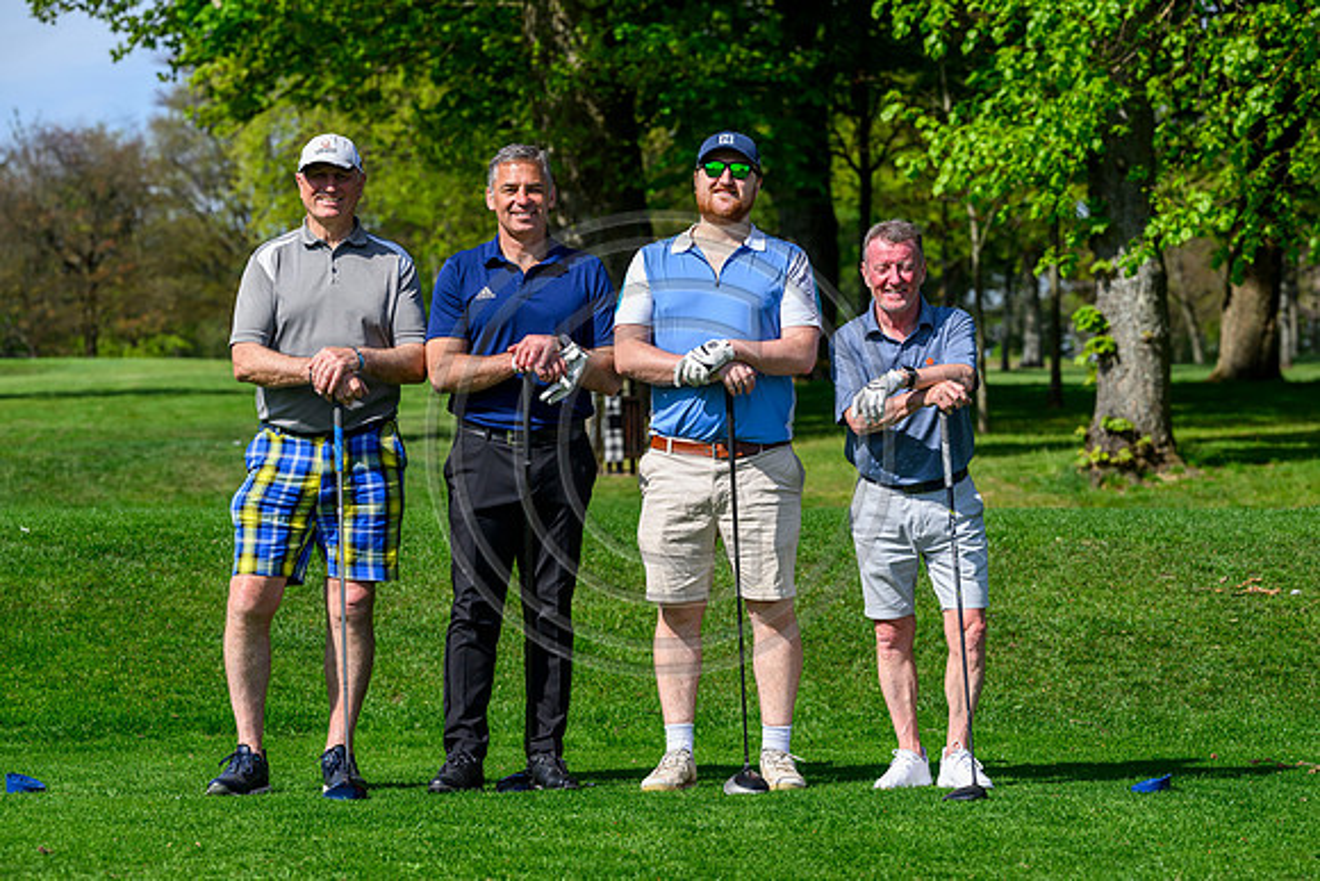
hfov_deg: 17.1
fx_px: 4401
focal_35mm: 120
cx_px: 660
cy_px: 440
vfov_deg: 11.4
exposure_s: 1/1600
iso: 500
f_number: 5.6
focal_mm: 120
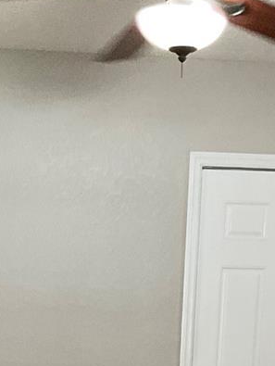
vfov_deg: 19.8
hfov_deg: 16.8
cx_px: 99
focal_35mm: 88
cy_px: 519
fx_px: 931
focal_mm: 3
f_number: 1.8
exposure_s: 1/60
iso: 100
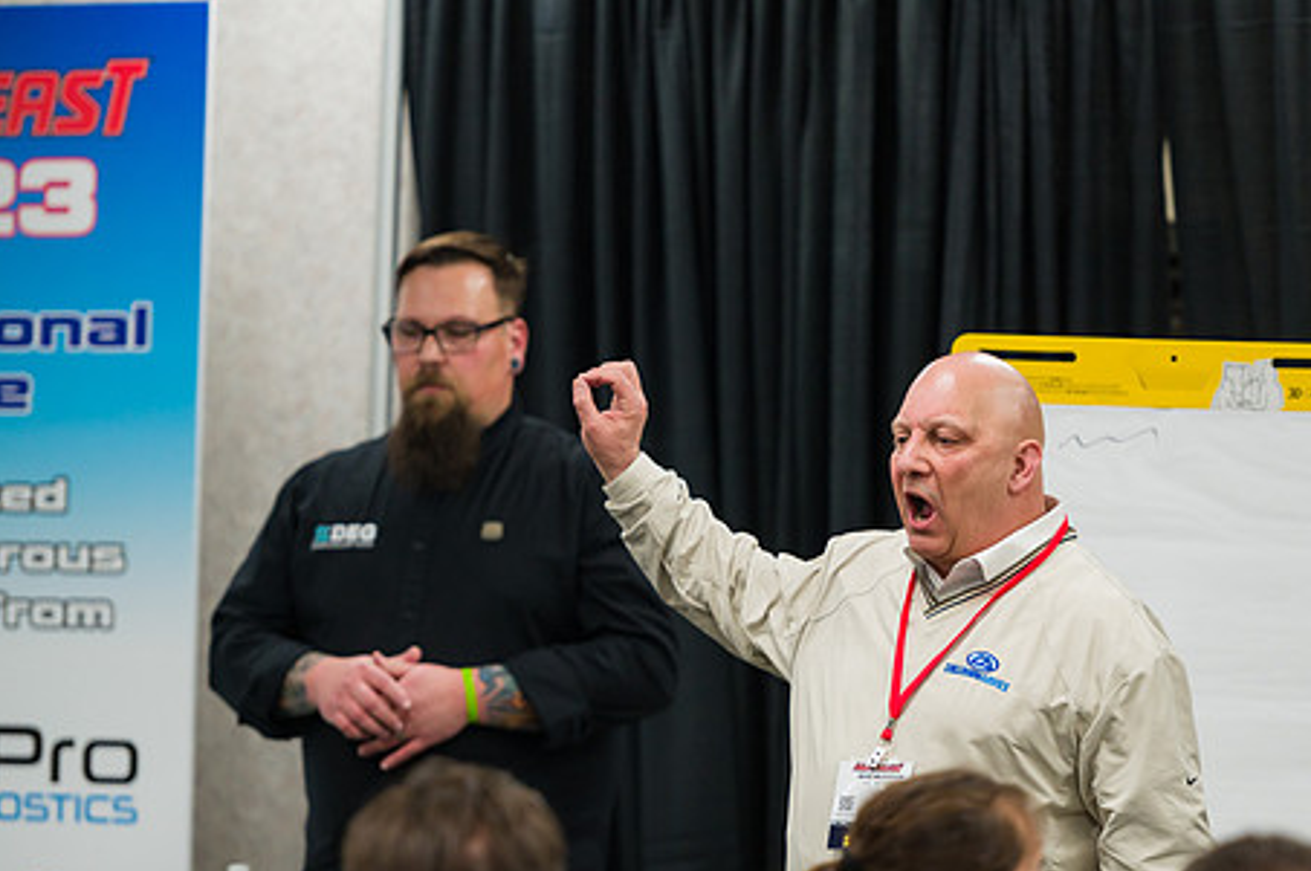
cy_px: 509
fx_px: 8621
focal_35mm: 237
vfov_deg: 5.8
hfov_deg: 8.7
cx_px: 810
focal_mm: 185
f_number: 3.2
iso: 1600
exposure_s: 1/500
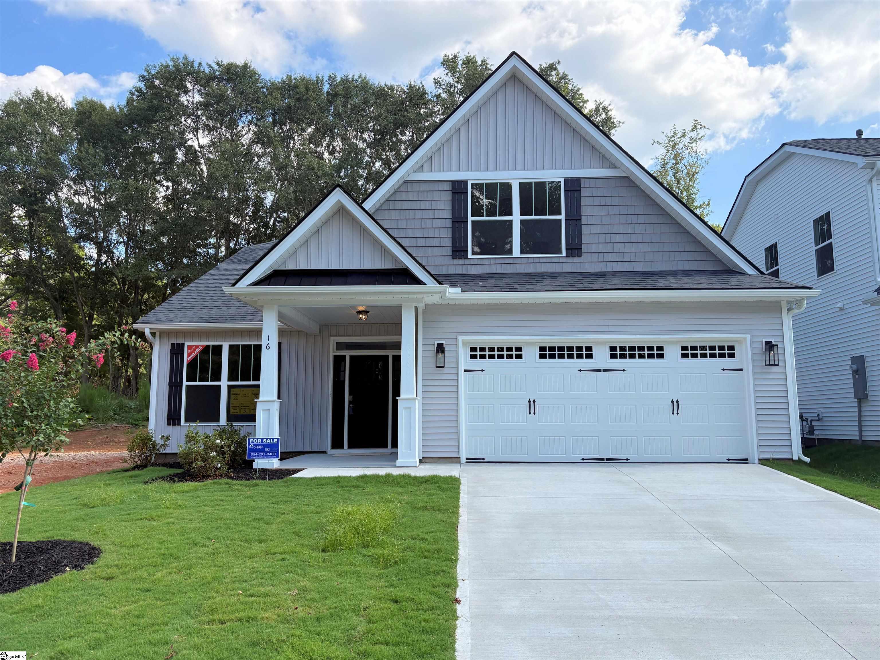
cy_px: 330
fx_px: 661
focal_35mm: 26
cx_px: 440
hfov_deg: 67.3
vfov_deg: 53.1
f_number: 1.6
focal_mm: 5.96
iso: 64
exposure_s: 1/2075
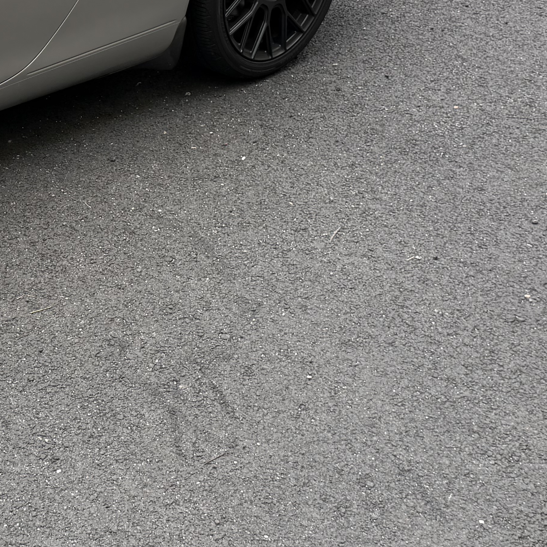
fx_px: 1198
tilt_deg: -26.9
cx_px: 39
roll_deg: +1.8
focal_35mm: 67
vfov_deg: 25.4
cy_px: 133
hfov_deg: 24.8
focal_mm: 6.76
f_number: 1.78
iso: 100
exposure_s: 1/813
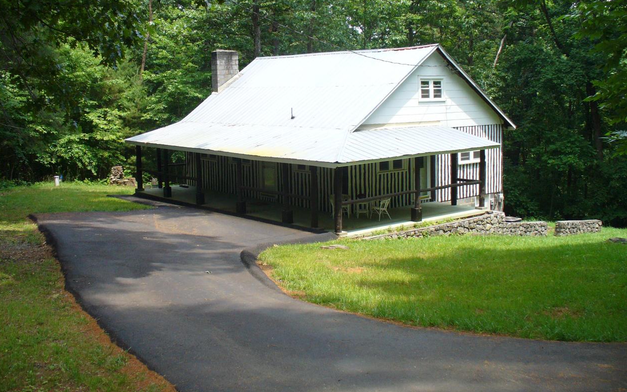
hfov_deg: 49.3
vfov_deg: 31.9
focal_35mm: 40
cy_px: 162
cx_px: 315
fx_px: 683
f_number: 2.8
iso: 100
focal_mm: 6.1
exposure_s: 1/400
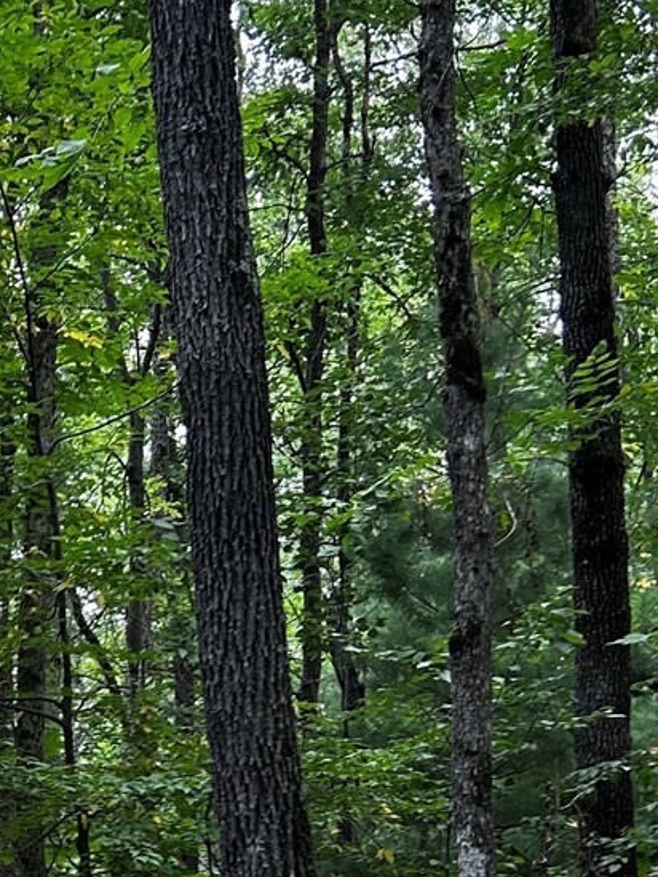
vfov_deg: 19.8
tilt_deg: +2.2
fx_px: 2457
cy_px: 797
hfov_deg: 14.5
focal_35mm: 97
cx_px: -254
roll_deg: -1.3
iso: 80
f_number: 1.5
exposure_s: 1/121
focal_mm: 5.7
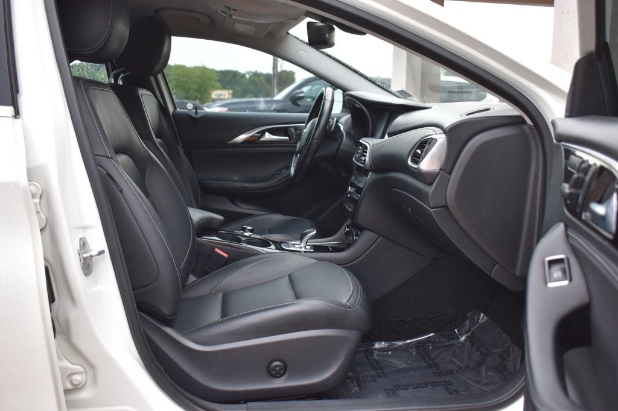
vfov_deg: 38.3
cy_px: 206
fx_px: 592
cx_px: 309
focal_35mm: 34
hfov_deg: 55.1
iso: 640
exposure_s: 1/60
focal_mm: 23
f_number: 4
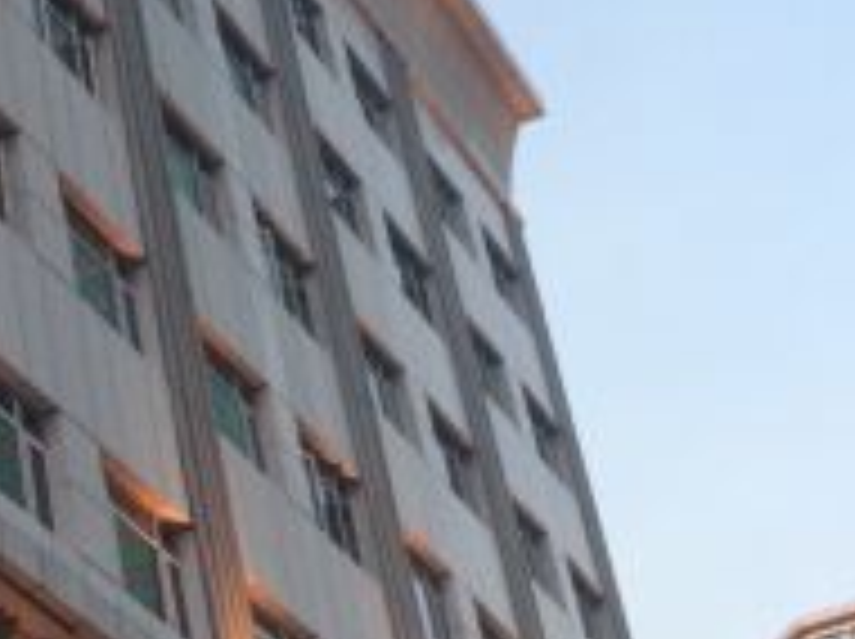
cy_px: 90
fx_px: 2640
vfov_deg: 13.7
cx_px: -263
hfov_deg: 17.3
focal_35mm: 107
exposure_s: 1/130
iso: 32
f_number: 2.2
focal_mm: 4.15
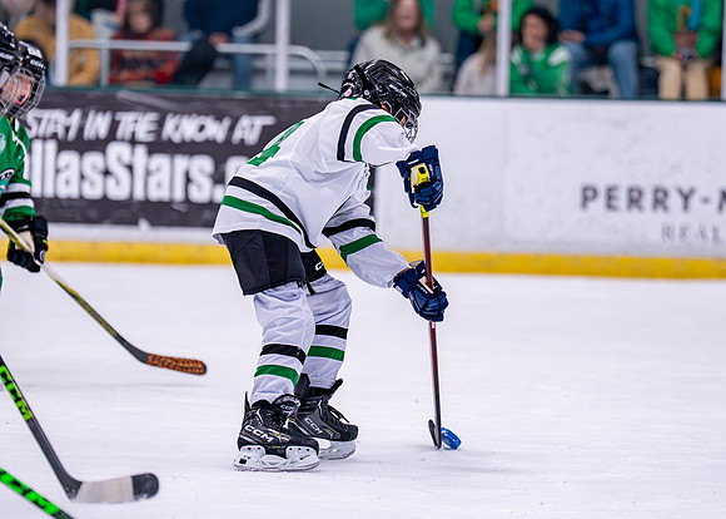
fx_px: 4626
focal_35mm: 224
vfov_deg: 6.4
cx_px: 366
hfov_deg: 9.0
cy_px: 256
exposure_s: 1/1250
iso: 2500
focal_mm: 151
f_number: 2.8
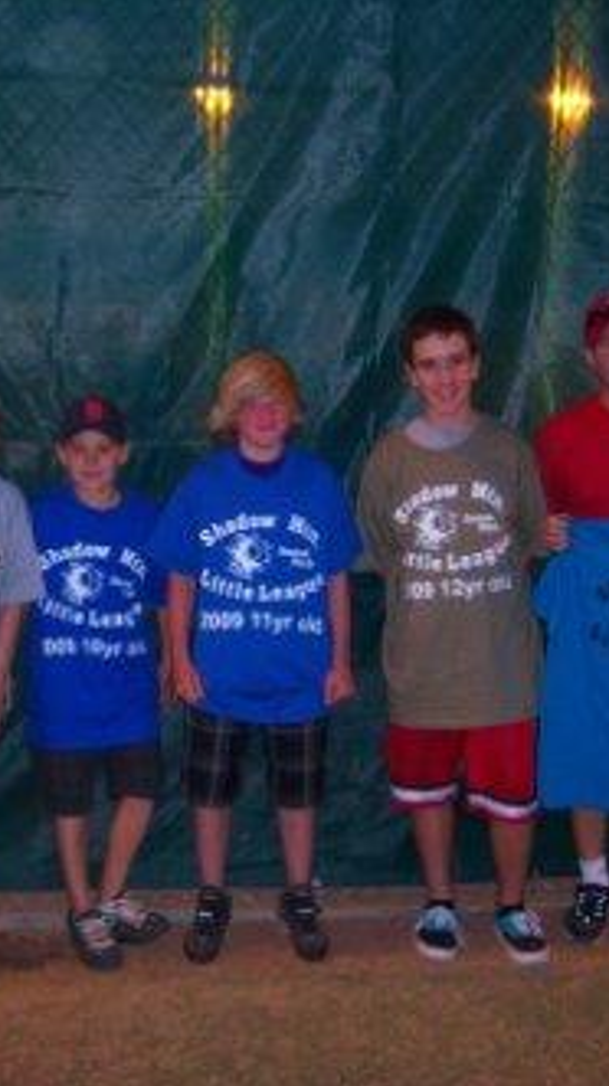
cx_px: 180
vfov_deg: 39.2
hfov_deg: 22.4
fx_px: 1526
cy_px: 543
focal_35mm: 53
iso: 200
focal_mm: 7.5
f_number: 2.8
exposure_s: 1/60
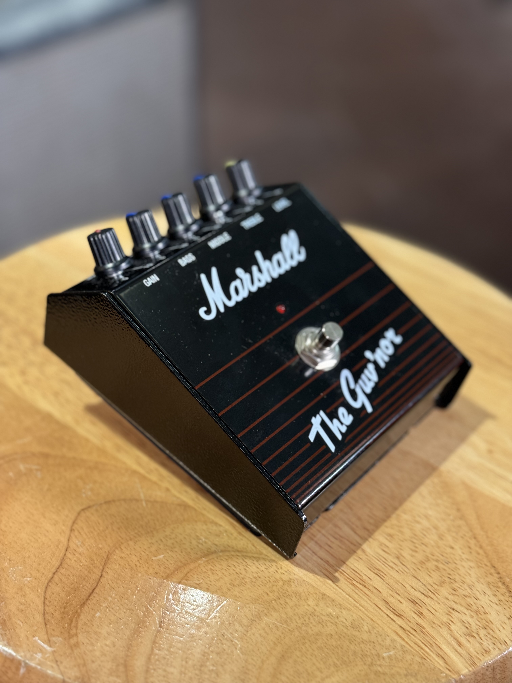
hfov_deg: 30.3
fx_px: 947
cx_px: 256
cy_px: 342
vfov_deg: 39.7
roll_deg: -4.6
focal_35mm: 48
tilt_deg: -38.2
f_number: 1.78
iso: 250
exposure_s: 1/60
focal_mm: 6.76
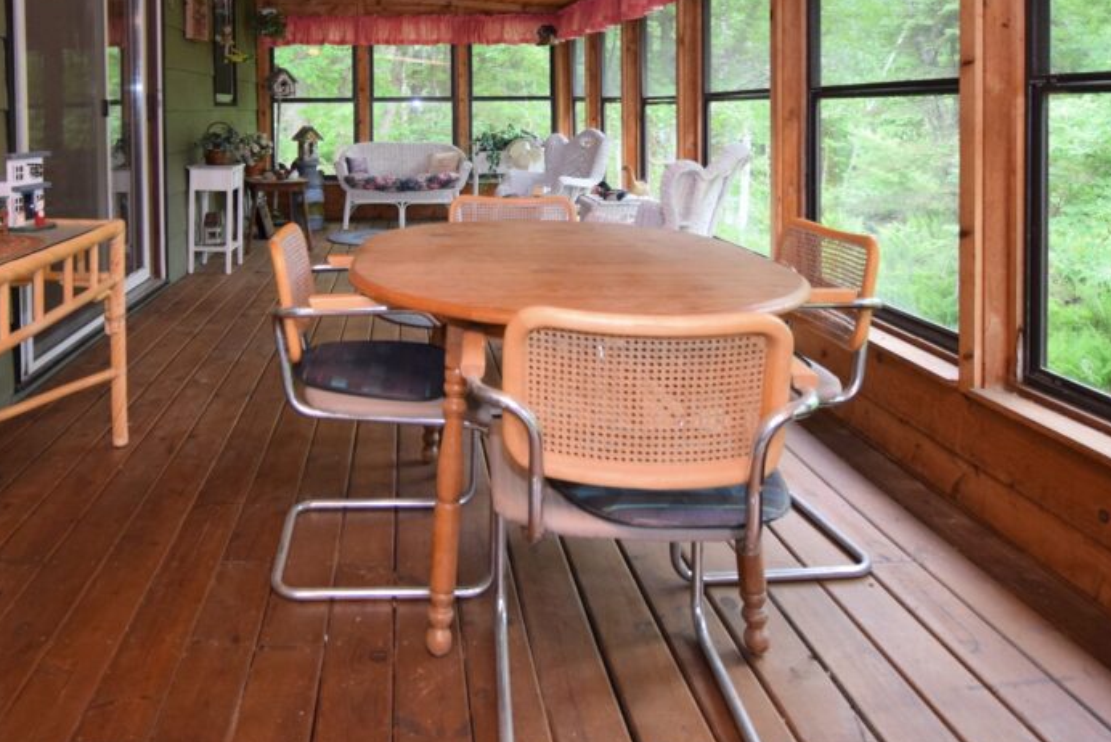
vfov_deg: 46.2
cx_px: 413
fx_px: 803
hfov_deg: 68.2
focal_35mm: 26
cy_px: 119
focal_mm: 10
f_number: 4.5
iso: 640
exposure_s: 1/60
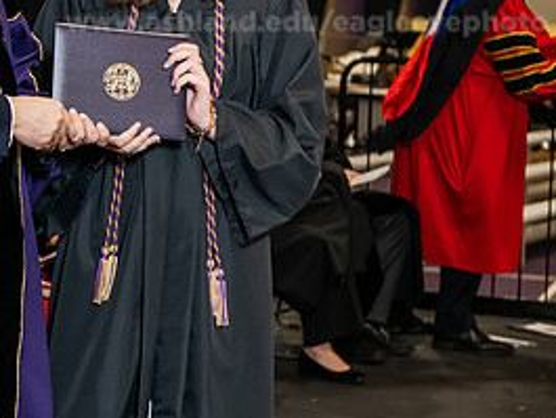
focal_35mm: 139
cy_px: 66
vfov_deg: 10.6
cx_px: -29
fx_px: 2234
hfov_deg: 13.9
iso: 2500
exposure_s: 1/200
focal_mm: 66
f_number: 5
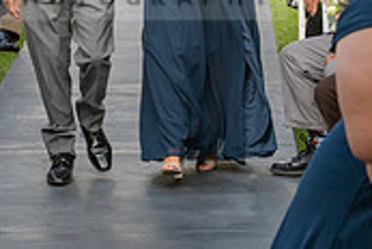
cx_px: 105
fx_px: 2598
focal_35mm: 251
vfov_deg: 5.5
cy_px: -31
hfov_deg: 8.2
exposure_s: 1/400
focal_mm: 75
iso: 400
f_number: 6.3
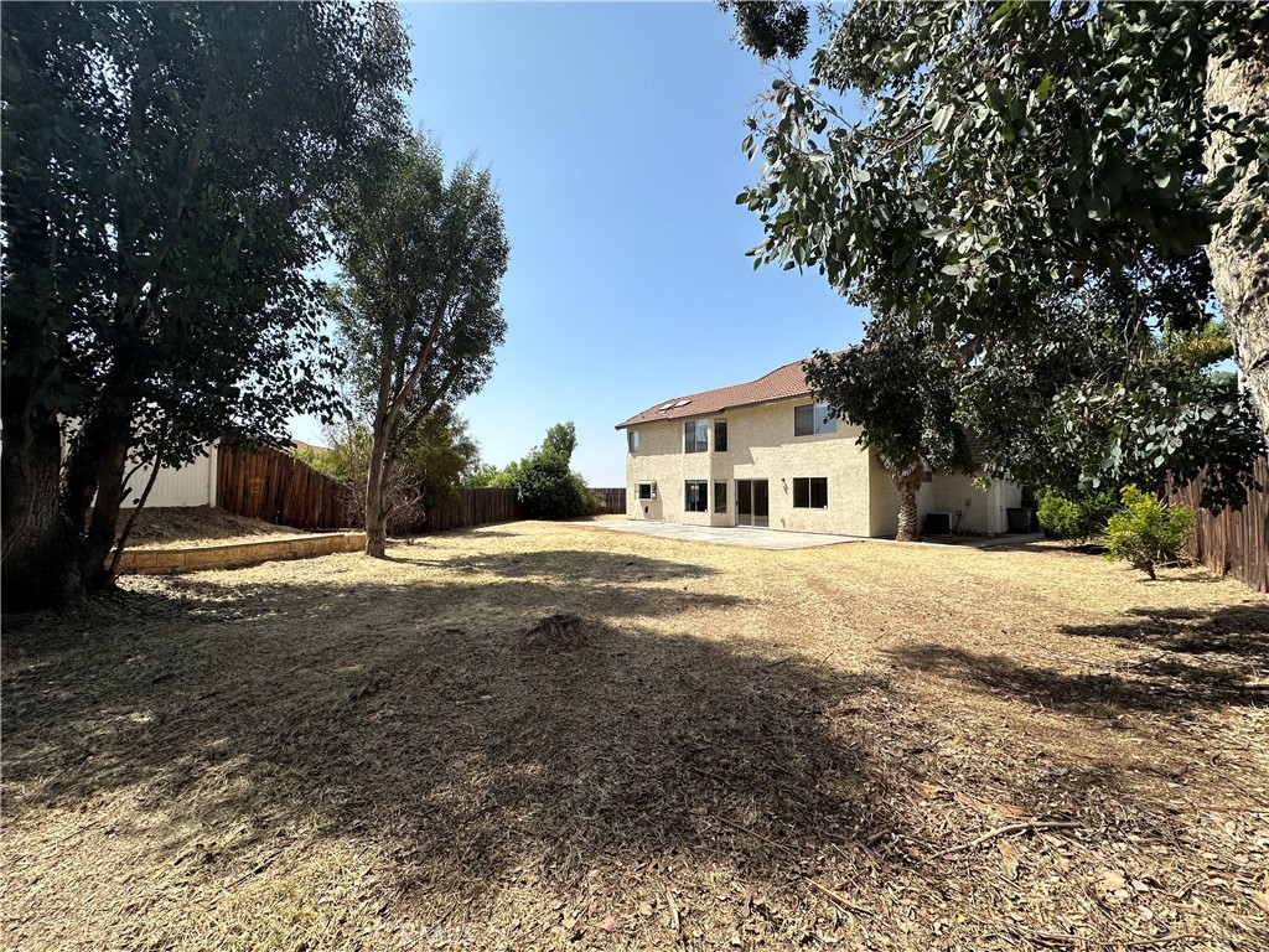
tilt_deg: +2.2
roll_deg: -0.7
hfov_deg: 102.1
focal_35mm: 14
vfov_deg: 85.7
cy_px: 476
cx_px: 634
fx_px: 513
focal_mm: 2.22
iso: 50
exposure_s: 1/2174
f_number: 2.2
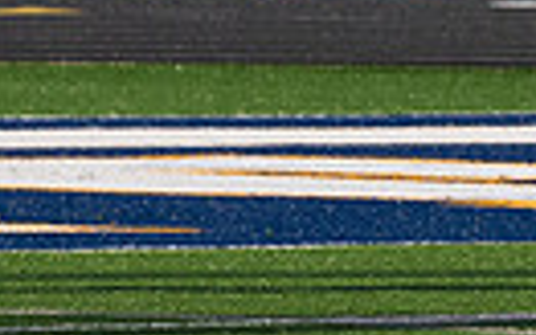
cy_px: -20
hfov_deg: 1.5
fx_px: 19846
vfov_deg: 1.0
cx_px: 810
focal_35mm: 1358
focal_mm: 200
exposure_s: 1/1600
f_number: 5.6
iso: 250
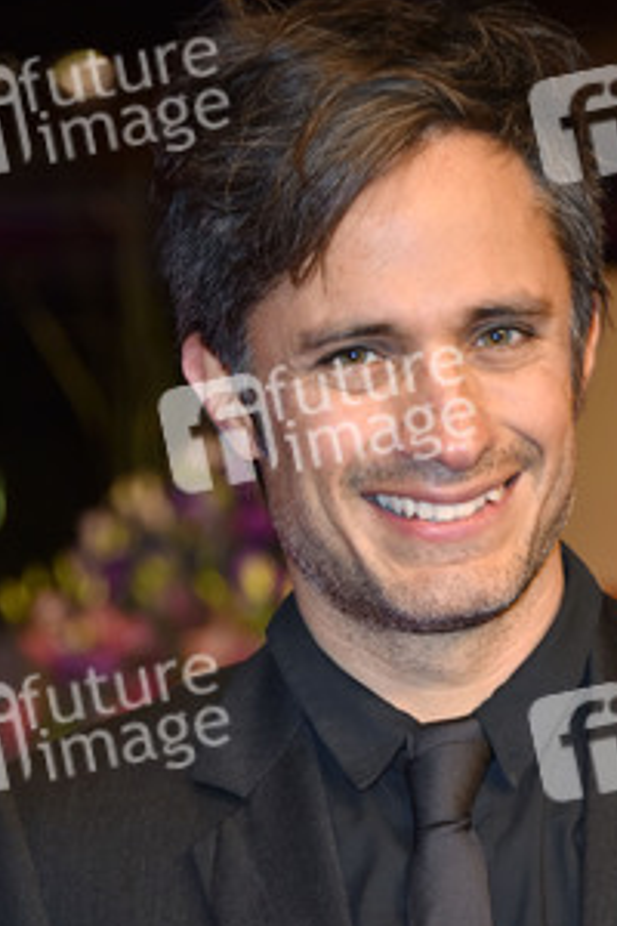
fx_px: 5141
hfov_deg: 6.9
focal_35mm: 200
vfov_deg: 10.3
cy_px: 574
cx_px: 407
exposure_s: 1/250
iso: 1600
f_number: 5.6
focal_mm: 150
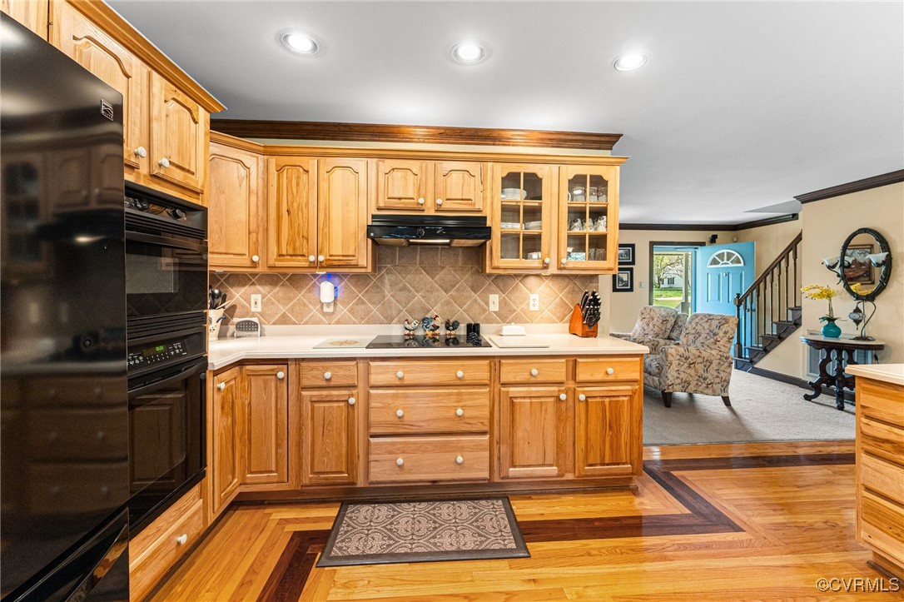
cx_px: 452
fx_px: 351
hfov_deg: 104.3
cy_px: 301
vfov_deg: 81.2
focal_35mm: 14
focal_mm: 14
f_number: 7.1
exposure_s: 1/25
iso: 1000
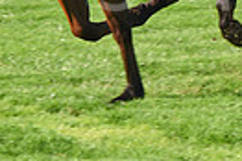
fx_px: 2558
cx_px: 116
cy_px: -123
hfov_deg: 5.4
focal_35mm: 381
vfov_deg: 3.6
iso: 400
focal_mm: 86
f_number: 6.3
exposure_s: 1/800
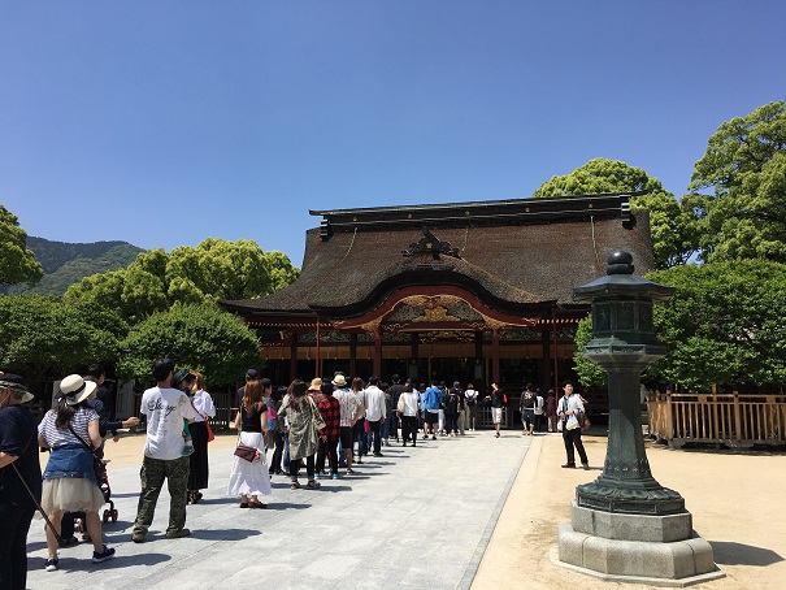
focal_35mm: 29
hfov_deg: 61.6
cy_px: 295
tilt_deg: +6.0
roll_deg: -2.2
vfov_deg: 48.2
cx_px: 393
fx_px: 659
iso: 25
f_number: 2.2
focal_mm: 4.15
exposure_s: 1/2137
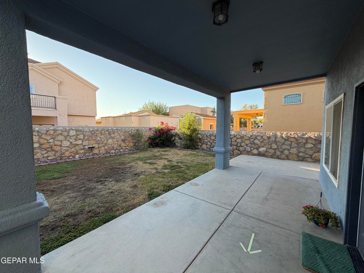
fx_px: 147
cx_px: 182
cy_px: 136
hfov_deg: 102.1
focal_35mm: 14
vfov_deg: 85.7
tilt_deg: -3.7
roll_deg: -0.3
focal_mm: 2.22
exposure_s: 1/386
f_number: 2.2
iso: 50
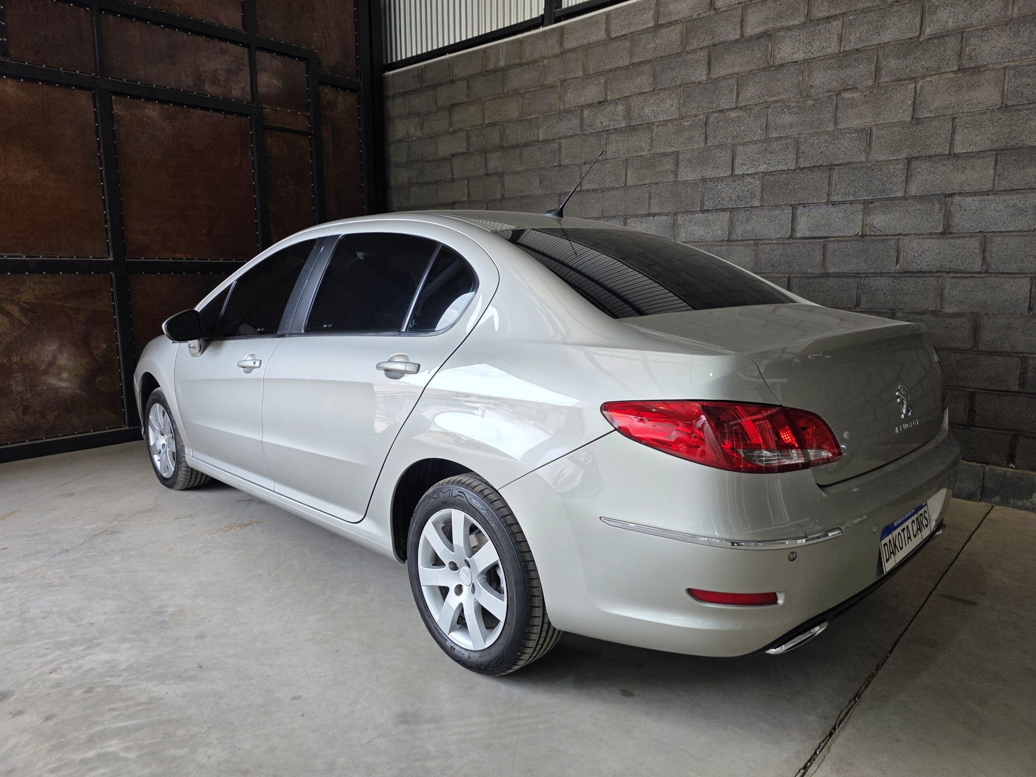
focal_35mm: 23
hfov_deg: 73.9
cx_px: 518
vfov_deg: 58.9
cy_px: 388
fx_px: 688
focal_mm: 6.3
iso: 50
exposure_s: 1/180
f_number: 1.7
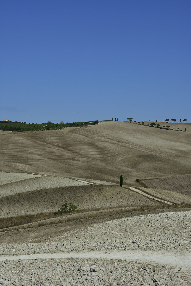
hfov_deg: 14.7
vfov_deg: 21.9
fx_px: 740
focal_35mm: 93
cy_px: 143
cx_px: 96
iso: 100
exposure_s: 1/100
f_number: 16
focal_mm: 62
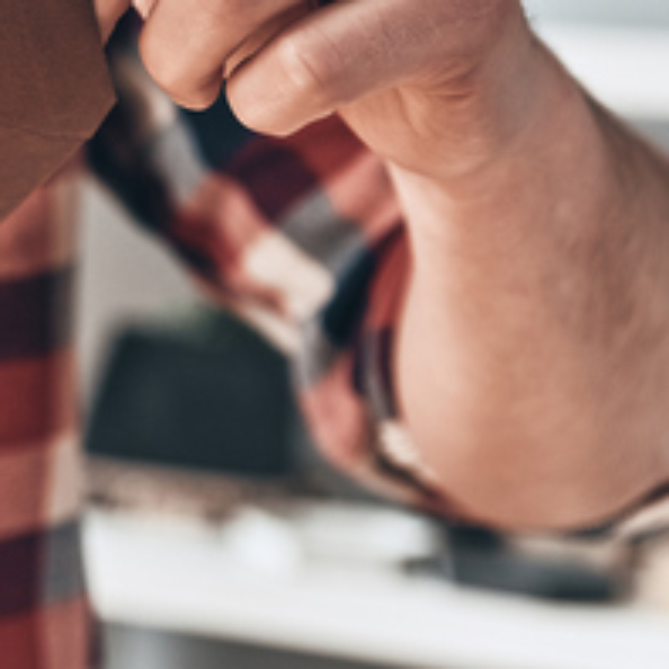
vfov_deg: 12.3
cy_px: -59
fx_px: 3061
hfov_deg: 11.9
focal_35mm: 140
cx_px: -358
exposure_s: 1/250
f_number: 3.5
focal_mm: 45
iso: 320
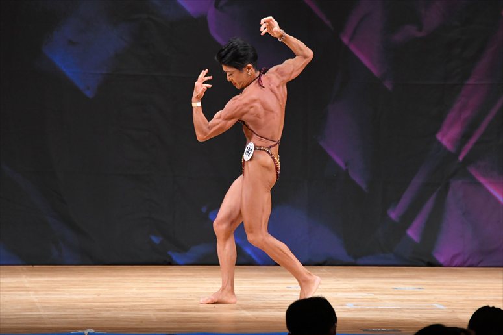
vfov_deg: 4.4
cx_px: 252
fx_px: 4399
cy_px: 168
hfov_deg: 6.5
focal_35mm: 315
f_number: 5.6
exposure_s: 1/400
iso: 3600
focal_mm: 210
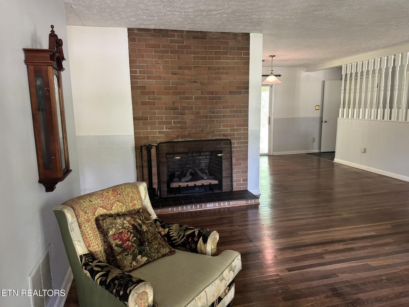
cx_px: 204
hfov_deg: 71.6
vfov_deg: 56.8
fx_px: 284
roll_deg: +0.8
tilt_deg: -10.0
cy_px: 154
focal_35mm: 24
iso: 400
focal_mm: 6.76
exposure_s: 1/60
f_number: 1.78
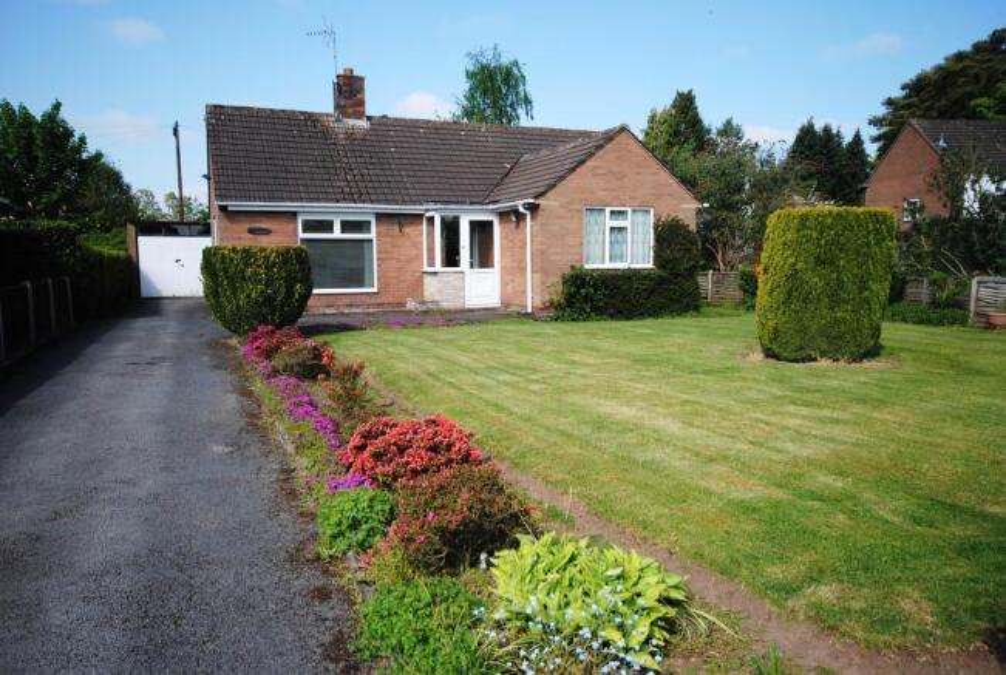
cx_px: 503
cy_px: 338
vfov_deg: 48.1
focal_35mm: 27
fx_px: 756
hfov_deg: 67.3
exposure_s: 1/200
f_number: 7.1
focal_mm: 18
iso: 100
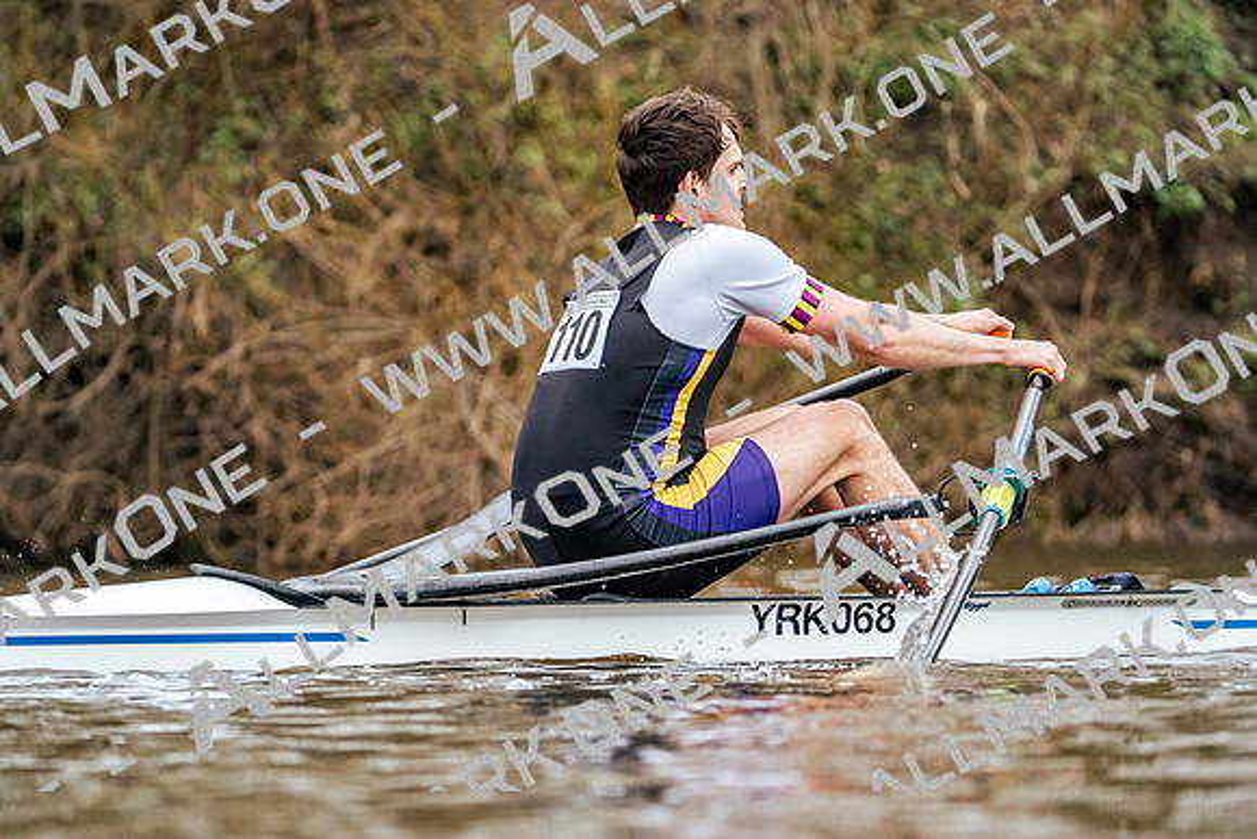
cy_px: 420
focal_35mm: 356
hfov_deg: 5.8
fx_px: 12433
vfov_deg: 3.9
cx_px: 628
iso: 6400
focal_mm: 356
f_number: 6.3
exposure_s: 1/2000
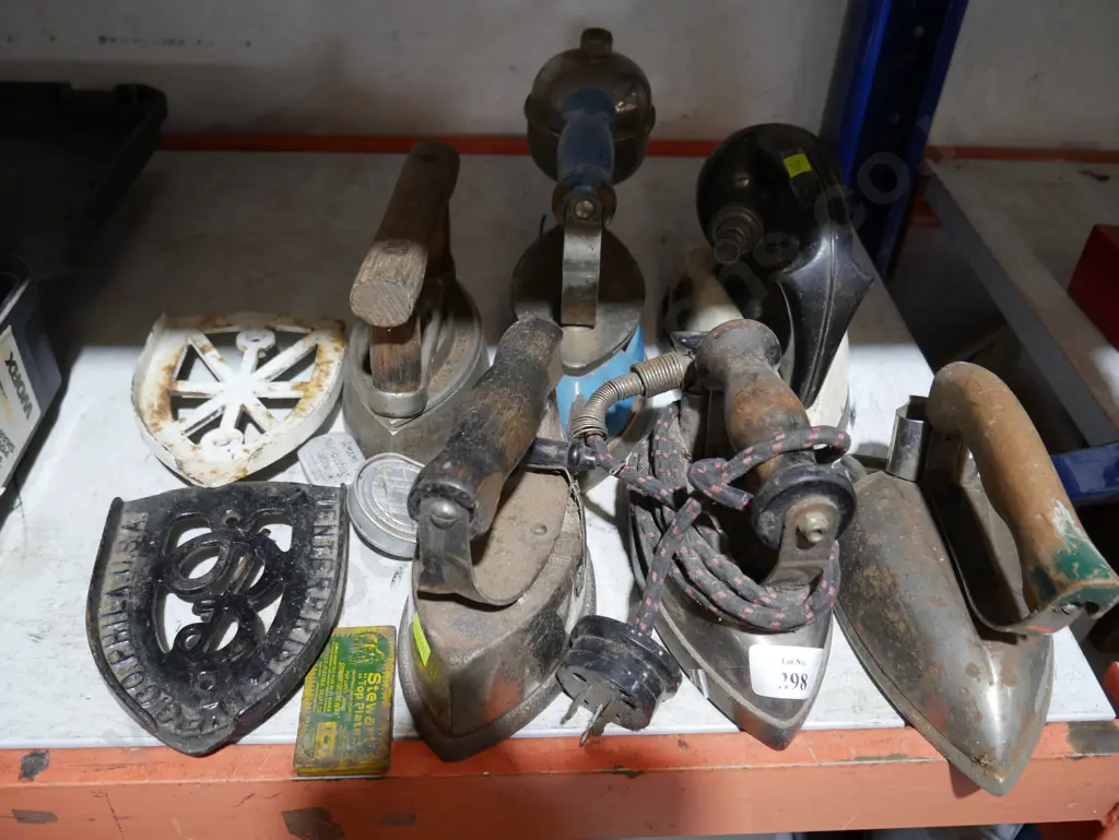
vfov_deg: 46.8
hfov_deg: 59.9
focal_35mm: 30
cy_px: 420
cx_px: 560
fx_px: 970
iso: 500
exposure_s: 1/60
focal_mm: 15
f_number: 3.6
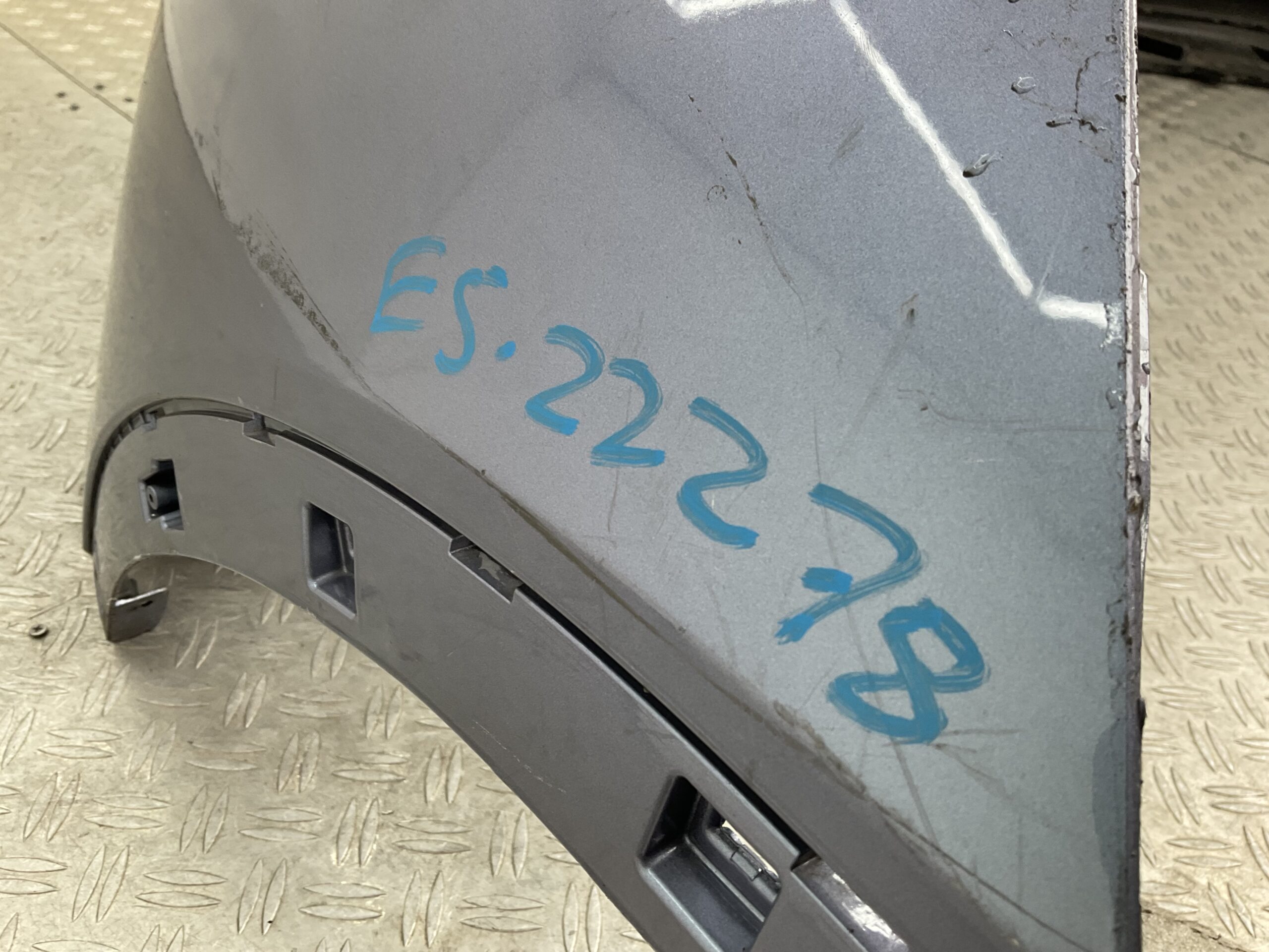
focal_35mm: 29
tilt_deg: -38.9
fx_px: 1063
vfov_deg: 48.2
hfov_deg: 61.7
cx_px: 634
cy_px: 476
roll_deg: -11.8
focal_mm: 3
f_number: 1.8
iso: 32
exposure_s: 1/100
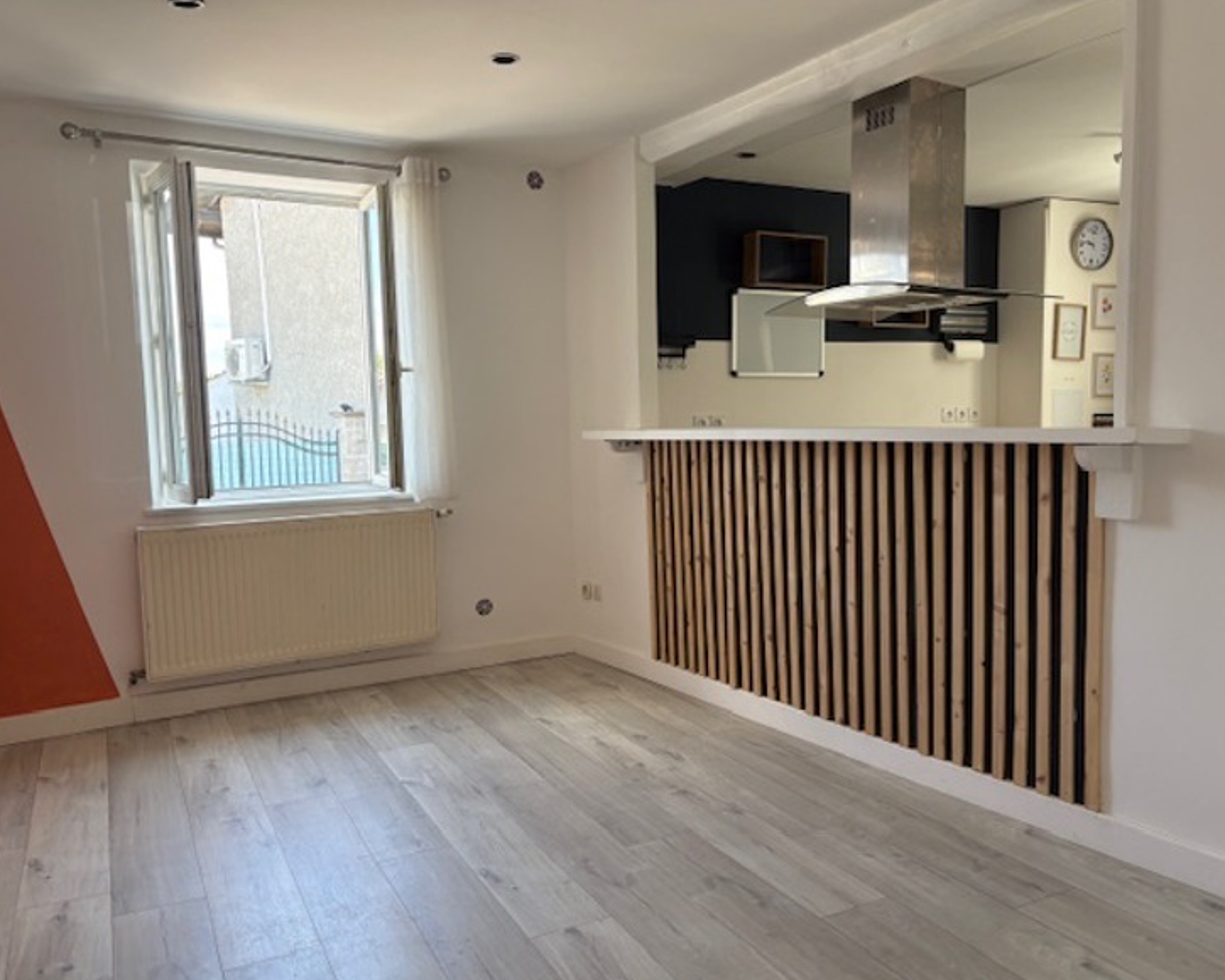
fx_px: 1015
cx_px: 640
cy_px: 498
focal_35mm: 28
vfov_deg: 51.5
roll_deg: +1.2
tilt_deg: -3.7
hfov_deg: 62.2
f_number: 1.6
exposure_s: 1/178
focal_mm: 5.96
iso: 80
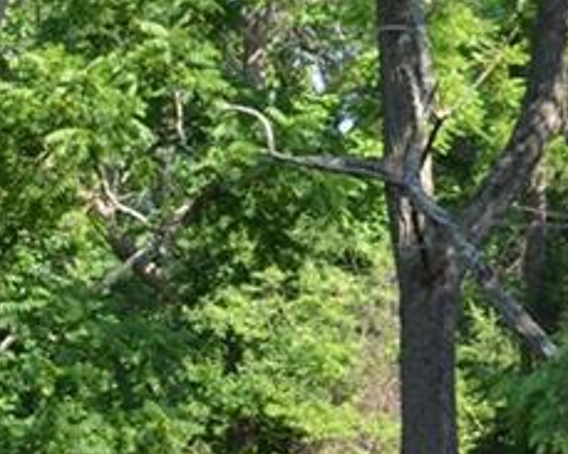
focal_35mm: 201
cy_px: 589
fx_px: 3377
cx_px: -449
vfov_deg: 7.6
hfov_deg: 9.2
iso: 200
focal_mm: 32
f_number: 6.7
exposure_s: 1/180
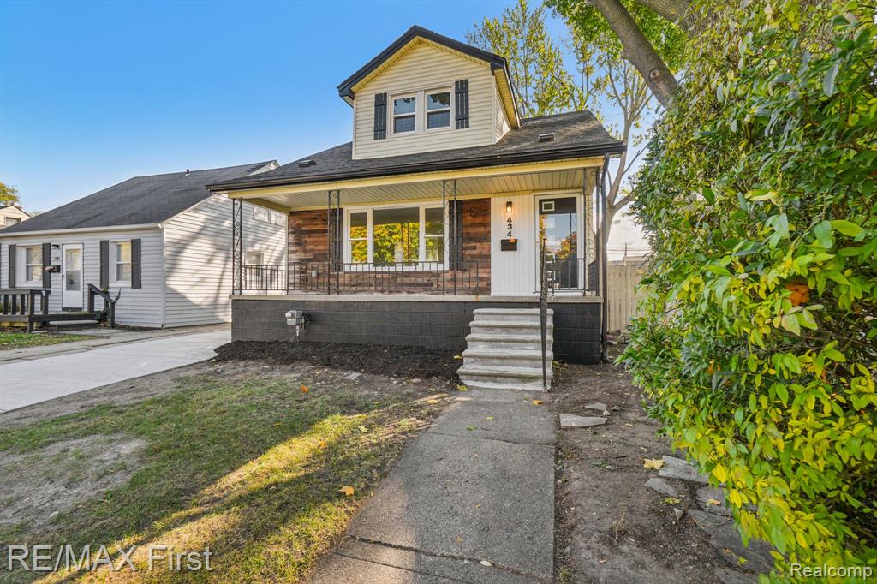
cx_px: 438
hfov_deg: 100.4
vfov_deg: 77.3
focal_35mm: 15
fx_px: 365
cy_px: 292
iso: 100
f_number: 8
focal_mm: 10
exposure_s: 1/45
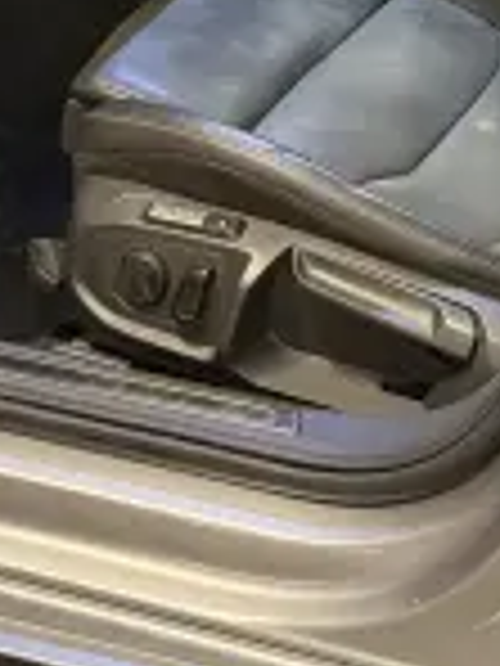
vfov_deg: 14.7
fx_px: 2504
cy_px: -140
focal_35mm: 130
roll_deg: +0.9
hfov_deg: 11.4
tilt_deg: -19.2
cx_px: 194
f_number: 1.78
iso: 640
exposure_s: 1/20
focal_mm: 6.76
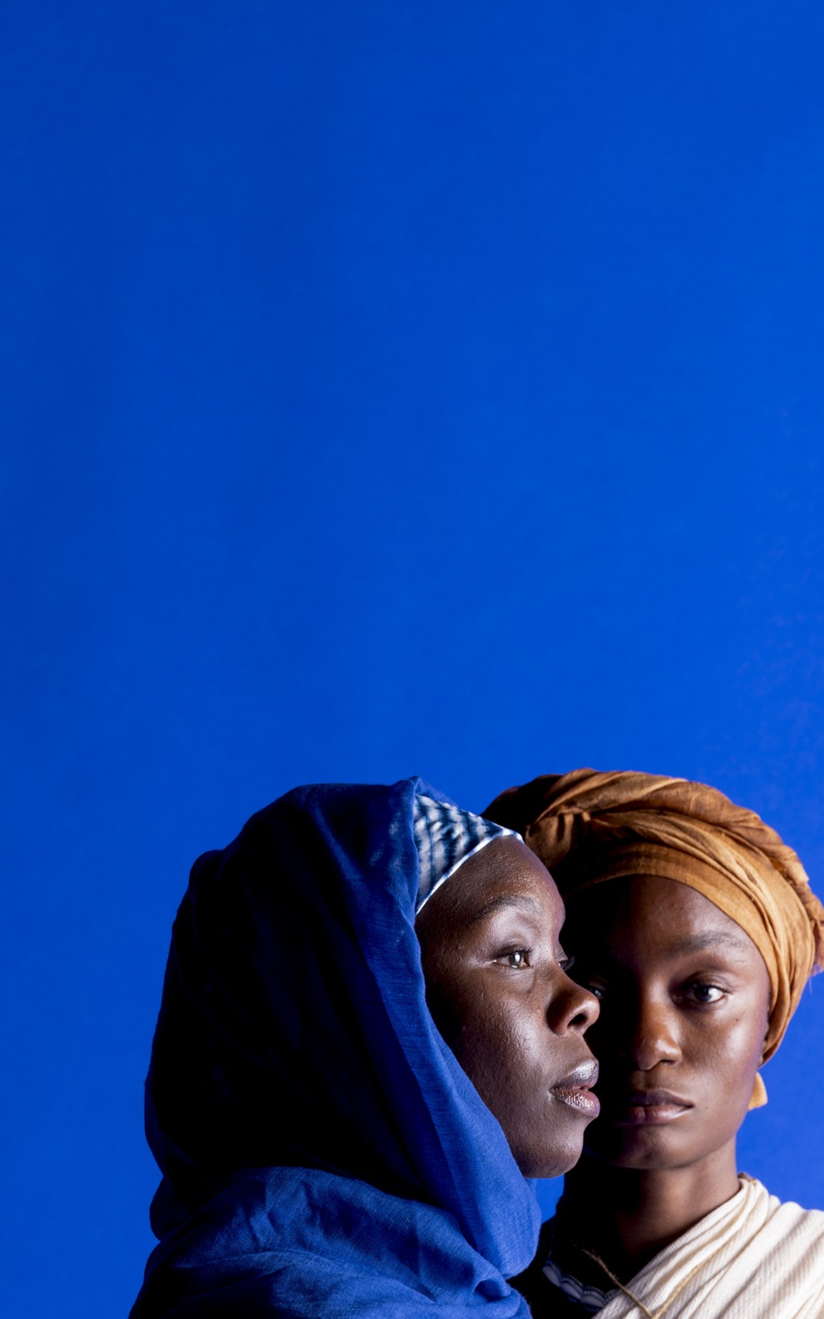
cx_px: 571
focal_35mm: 154
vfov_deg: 13.5
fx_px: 5532
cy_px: 1040
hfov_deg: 8.5
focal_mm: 87
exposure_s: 1/160
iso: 100
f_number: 9
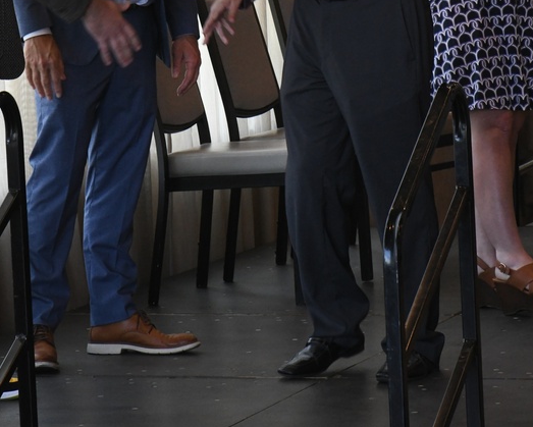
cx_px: 206
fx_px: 3425
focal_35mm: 217
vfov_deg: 7.1
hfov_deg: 8.9
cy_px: -25
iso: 4000
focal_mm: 105
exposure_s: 1/100
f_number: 20
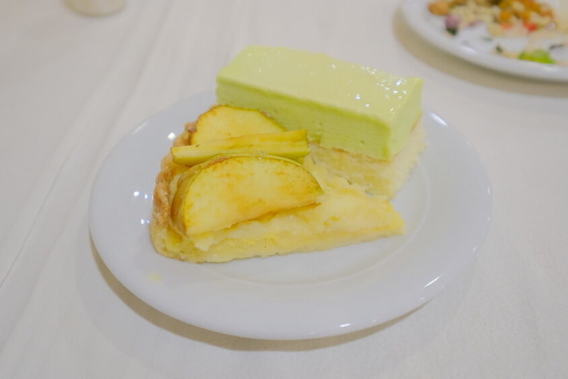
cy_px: 190
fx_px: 568
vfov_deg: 36.9
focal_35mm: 36
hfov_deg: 53.1
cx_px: 284
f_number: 4
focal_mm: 24
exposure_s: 1/34
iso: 5000
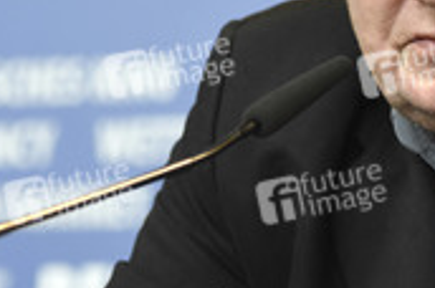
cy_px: 5
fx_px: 4366
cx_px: 355
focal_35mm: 362
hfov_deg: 5.7
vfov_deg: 3.8
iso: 1250
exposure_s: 1/320
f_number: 3.5
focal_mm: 92
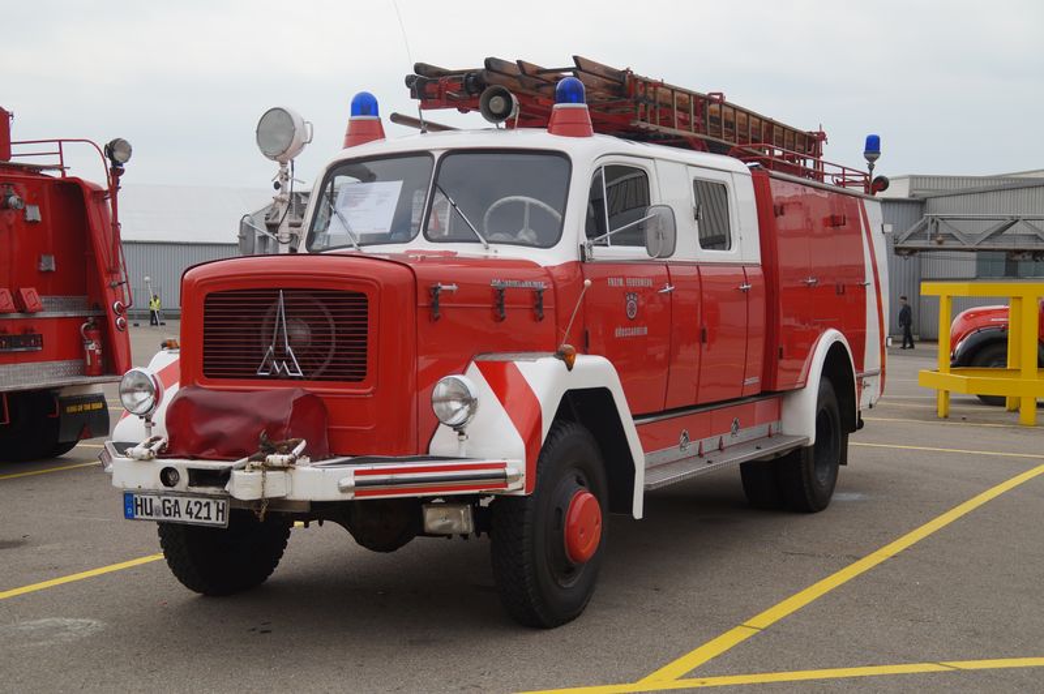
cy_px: 347
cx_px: 522
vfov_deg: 25.7
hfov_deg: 37.9
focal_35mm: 52
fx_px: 1521
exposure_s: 1/500
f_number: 5.6
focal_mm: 35
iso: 100
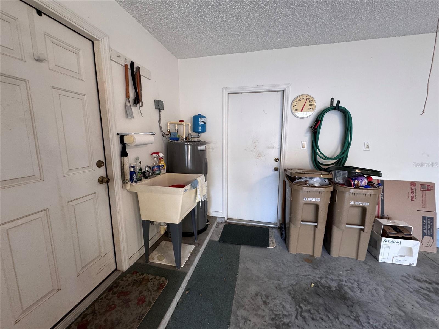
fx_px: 178
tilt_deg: -8.9
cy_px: 164
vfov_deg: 85.7
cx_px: 220
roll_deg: -1.0
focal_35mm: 14
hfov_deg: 102.1
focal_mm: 2.22
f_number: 2.2
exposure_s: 1/60
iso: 160
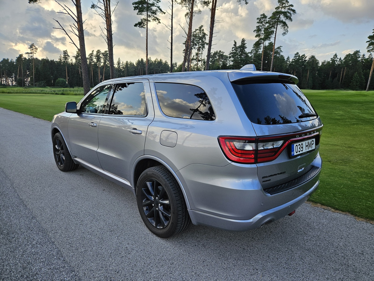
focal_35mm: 23
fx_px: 248
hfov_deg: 73.9
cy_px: 140
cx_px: 187
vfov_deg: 58.9
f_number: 1.8
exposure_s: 1/1041
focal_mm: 5.4
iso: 50
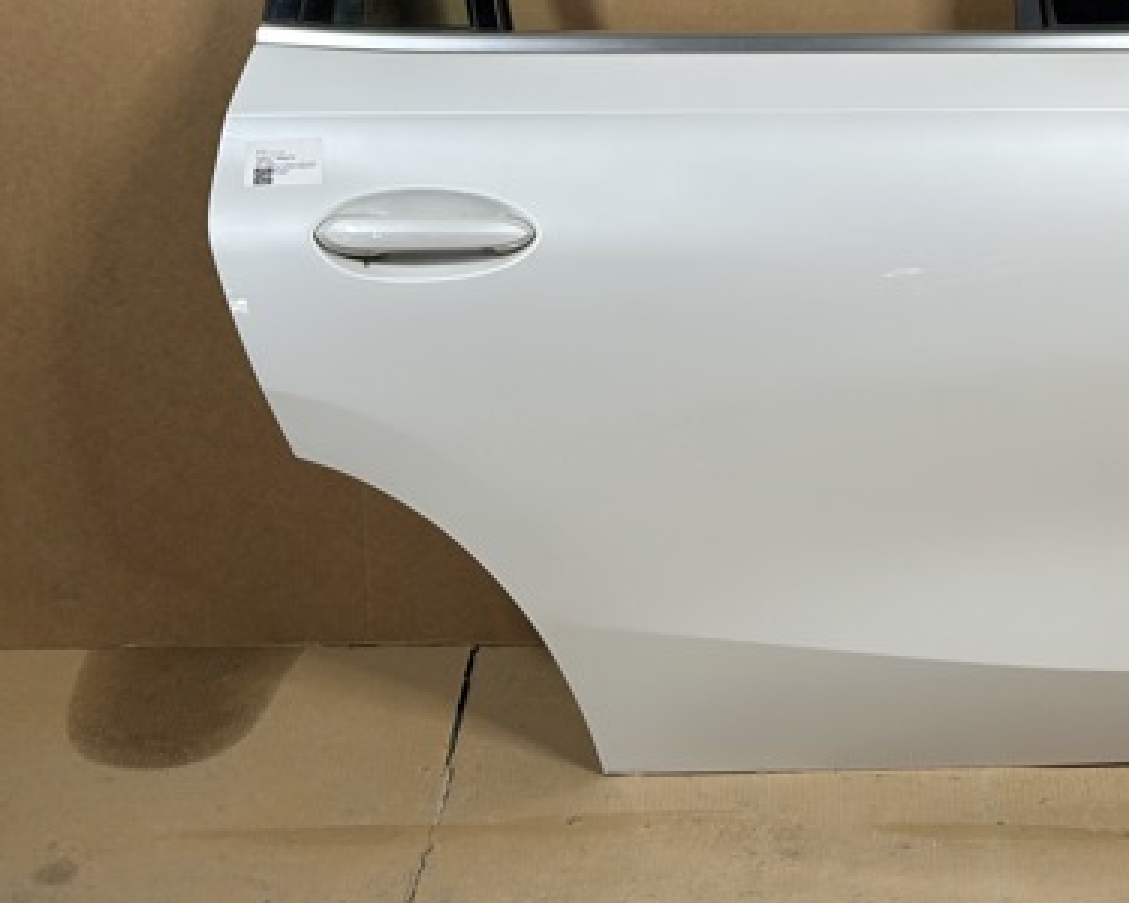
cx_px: 756
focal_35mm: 80
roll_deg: +0.1
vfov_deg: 19.0
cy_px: 197
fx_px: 2673
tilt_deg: -19.1
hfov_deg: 23.7
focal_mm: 6.86
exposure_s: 1/50
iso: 80
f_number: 1.78
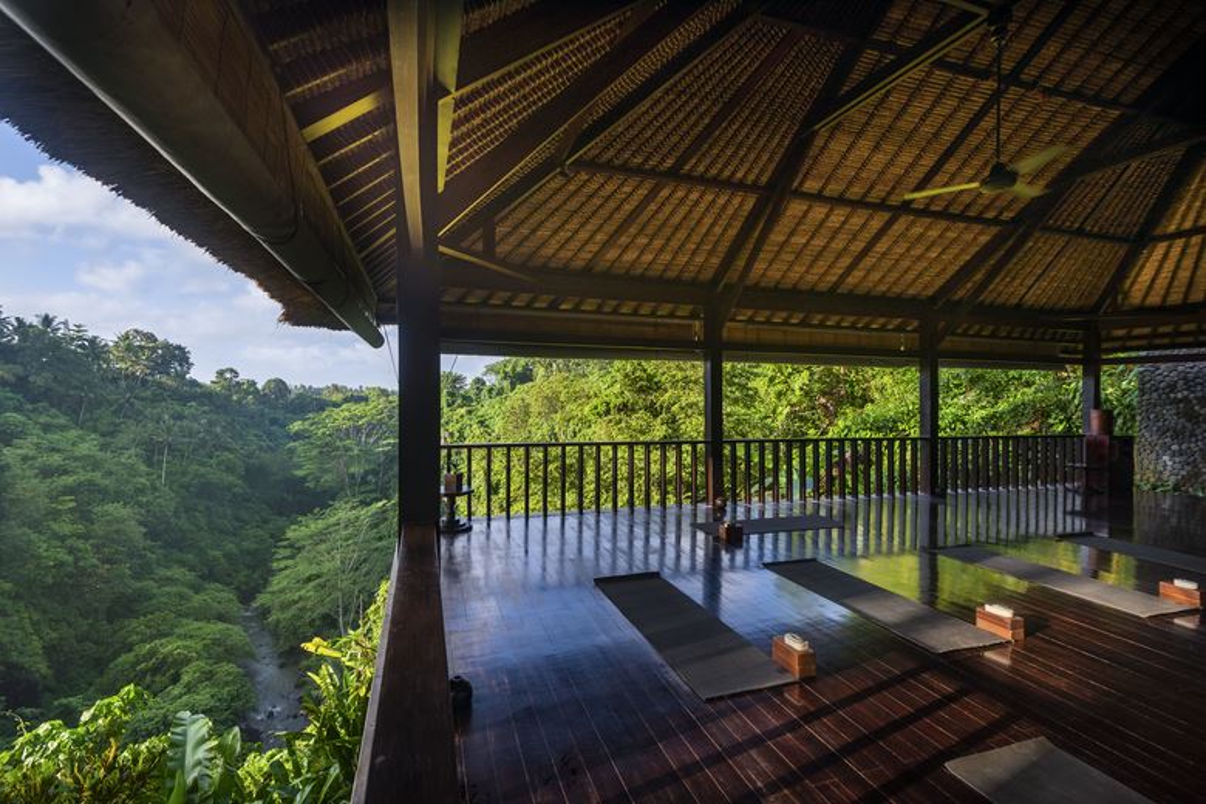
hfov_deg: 96.7
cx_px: 603
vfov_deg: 73.7
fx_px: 536
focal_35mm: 16
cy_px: 402
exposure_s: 1/125
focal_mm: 16
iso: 100
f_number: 6.3
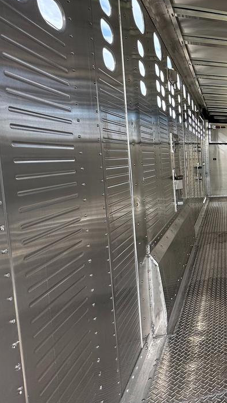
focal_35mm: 28
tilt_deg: -5.4
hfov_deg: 29.3
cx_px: 324
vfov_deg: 67.8
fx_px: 300
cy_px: 186
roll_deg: -0.2
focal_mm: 2.22
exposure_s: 1/226
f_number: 2.2
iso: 40
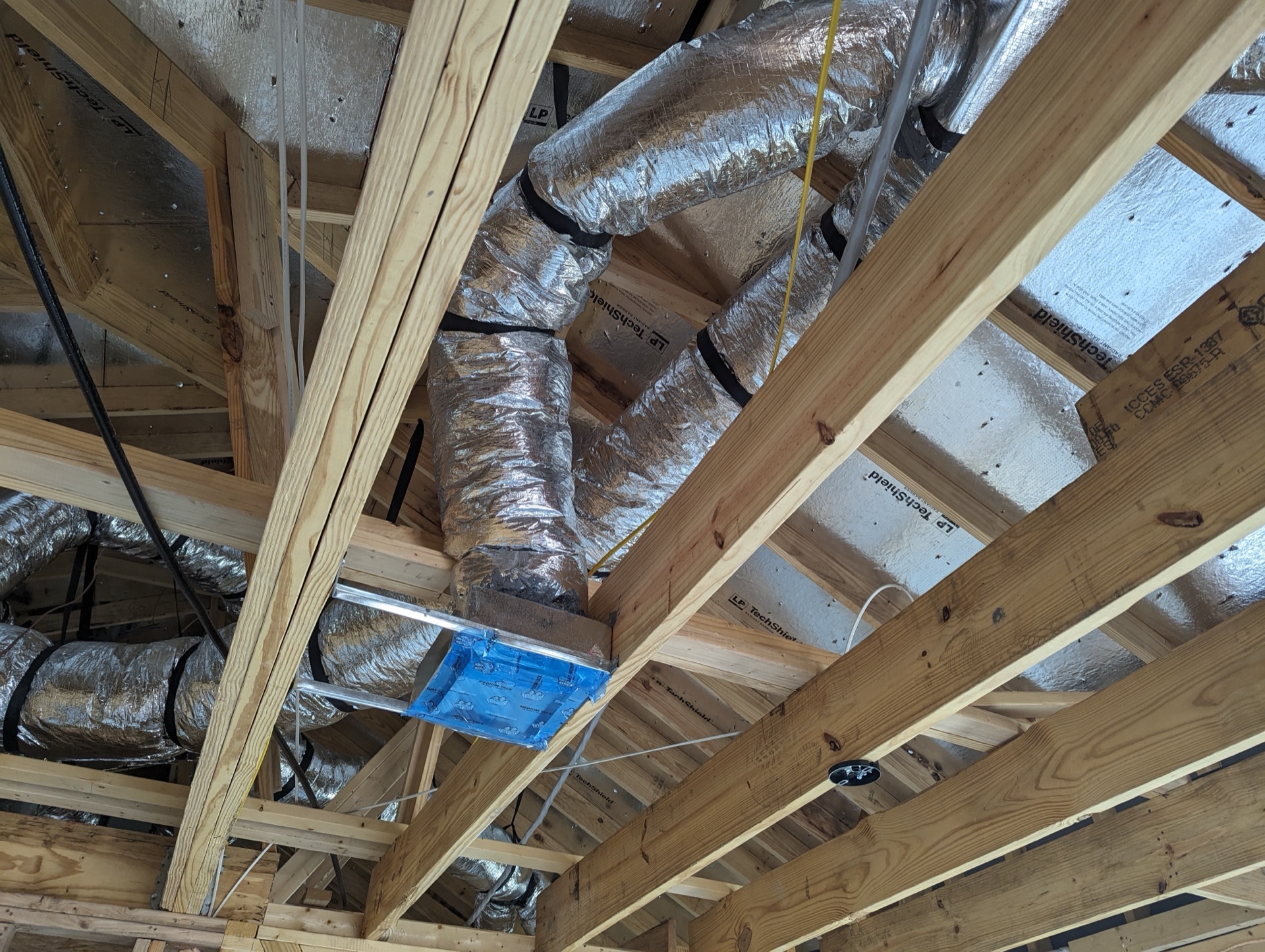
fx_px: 878
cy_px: 476
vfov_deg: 56.9
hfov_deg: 71.5
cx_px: 632
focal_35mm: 24
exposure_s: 1/78.7
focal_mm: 6.81
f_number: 1.85
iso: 141
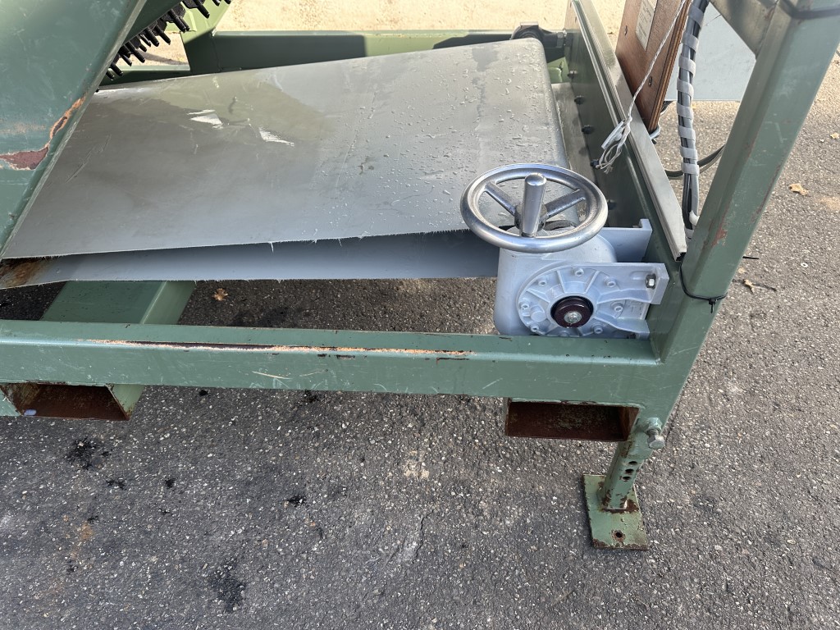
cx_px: 420
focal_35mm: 24
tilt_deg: -45.6
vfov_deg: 56.8
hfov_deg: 71.6
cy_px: 315
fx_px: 582
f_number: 1.78
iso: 80
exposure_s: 1/433
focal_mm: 6.86
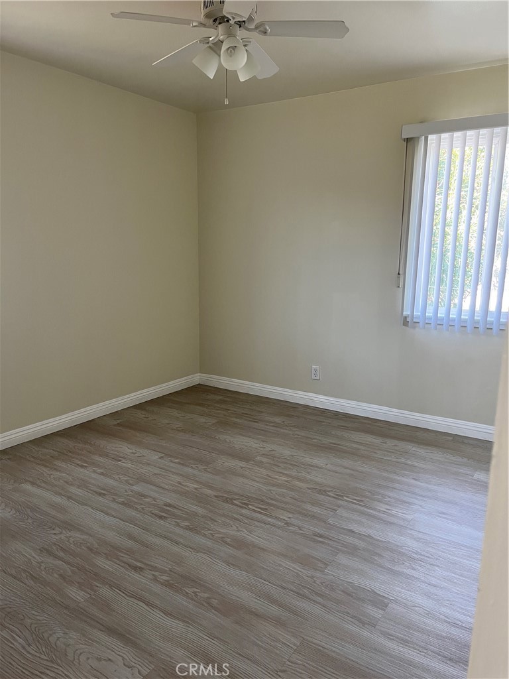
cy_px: 340
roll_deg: -0.1
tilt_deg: -10.7
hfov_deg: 53.1
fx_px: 510
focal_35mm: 26
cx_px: 254
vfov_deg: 67.3
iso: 125
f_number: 1.6
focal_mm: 5.1
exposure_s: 1/87
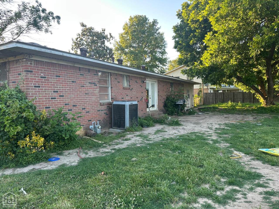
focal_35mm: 24
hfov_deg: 71.6
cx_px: 140
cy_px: 104
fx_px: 193
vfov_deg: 56.8
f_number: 1.78
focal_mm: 6.86
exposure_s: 1/166
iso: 80
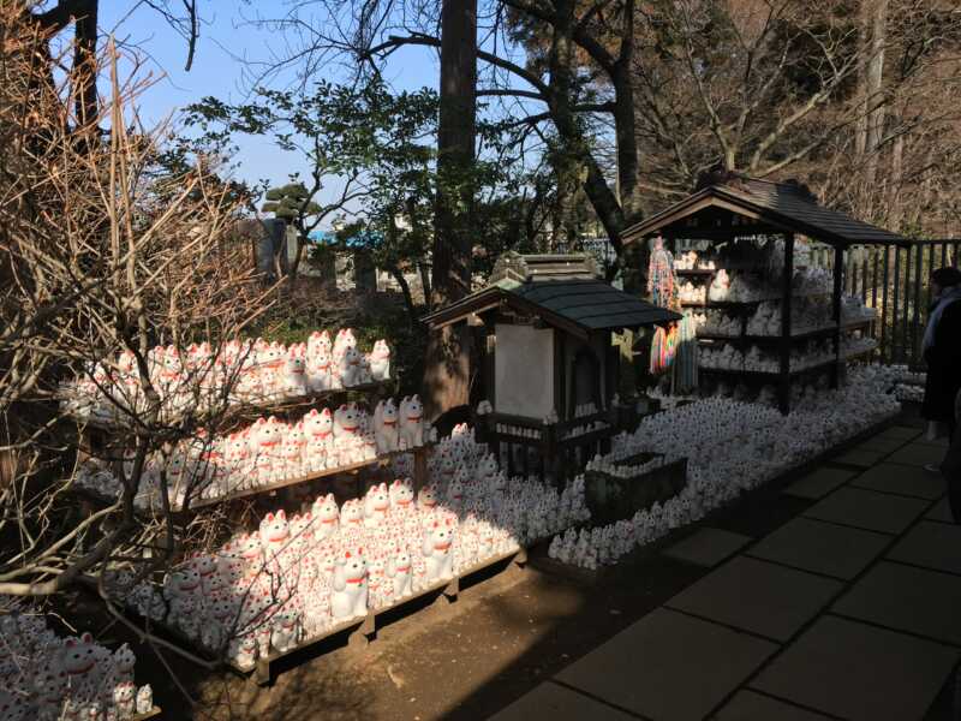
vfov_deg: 48.2
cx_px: 480
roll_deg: +0.8
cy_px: 360
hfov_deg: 61.7
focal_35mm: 29
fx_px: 805
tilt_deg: -6.5
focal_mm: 4.15
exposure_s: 1/950
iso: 25
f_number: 2.2
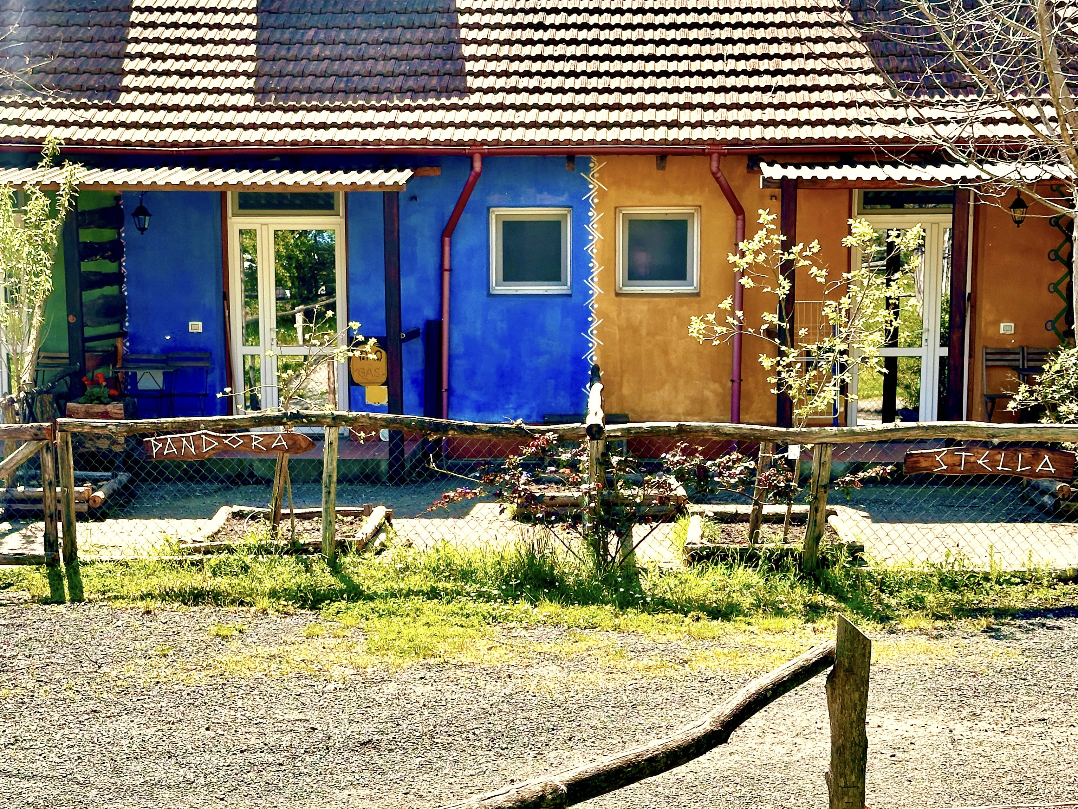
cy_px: 404
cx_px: 539
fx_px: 1495
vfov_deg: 30.3
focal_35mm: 48
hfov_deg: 39.7
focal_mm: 6.86
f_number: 1.78
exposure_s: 1/2070
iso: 64
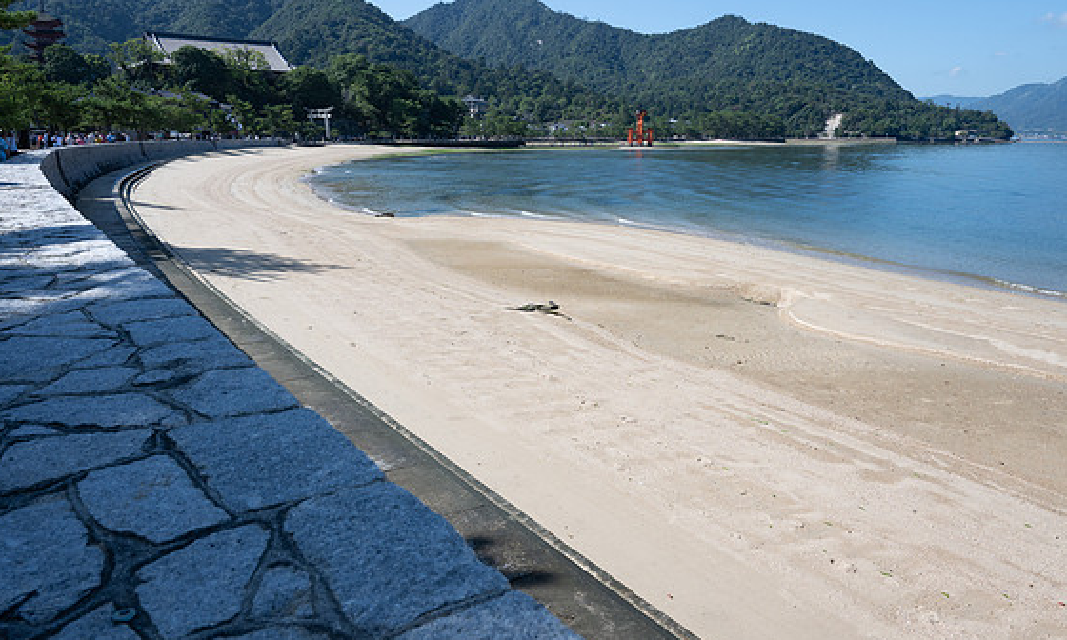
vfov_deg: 44.8
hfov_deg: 69.0
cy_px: 297
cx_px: 538
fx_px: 776
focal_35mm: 27
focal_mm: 24
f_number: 8
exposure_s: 1/500
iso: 250
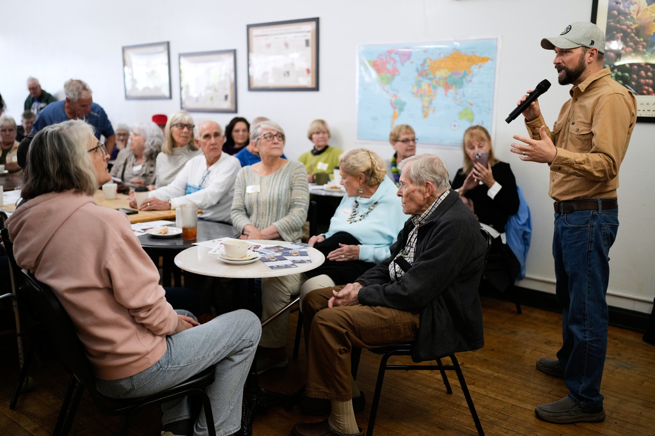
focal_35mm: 35
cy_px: 218
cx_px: 328
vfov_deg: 37.8
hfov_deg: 54.4
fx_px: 637
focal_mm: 35
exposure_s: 1/400
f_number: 1.4
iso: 1250
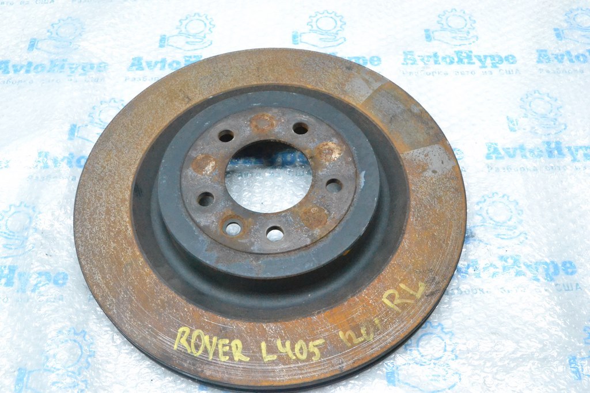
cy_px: 196
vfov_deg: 36.9
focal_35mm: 36
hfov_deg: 53.1
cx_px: 295
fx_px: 590
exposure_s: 1/160
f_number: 9
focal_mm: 24
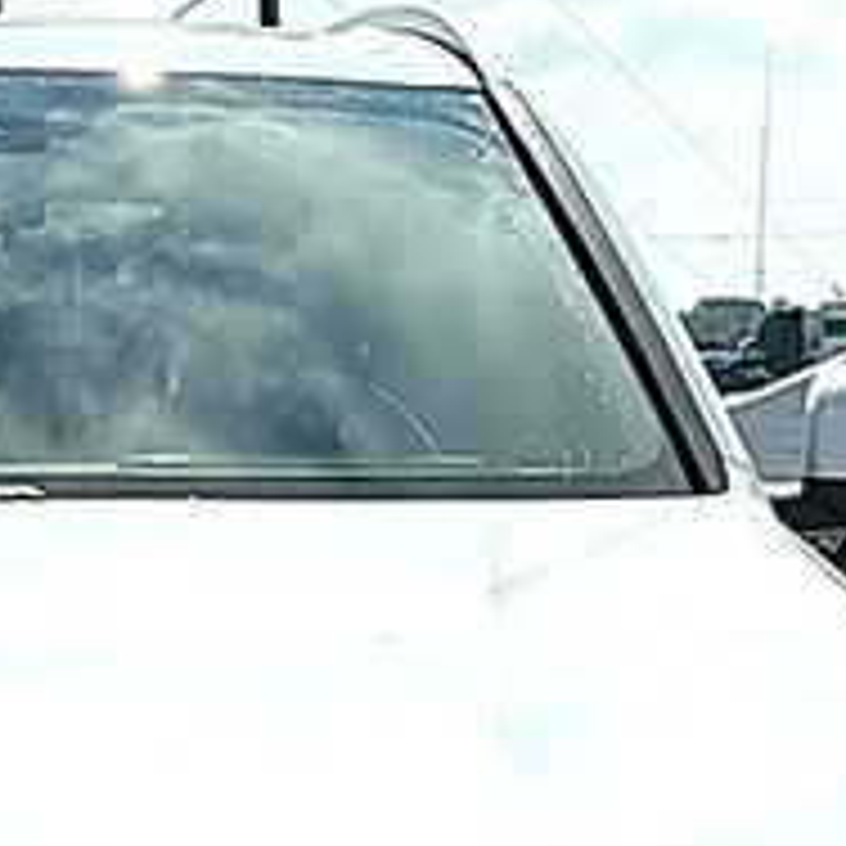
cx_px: -108
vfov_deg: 13.6
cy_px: 1019
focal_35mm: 125
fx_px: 3456
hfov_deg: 13.6
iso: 80
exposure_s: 1/10989
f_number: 1.78
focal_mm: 6.86
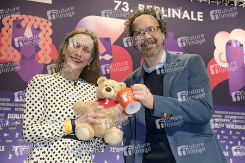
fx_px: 340
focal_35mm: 50
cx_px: 122
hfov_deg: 39.6
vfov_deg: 27.0
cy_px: 82
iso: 2000
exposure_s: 1/100
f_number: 5.6
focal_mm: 50
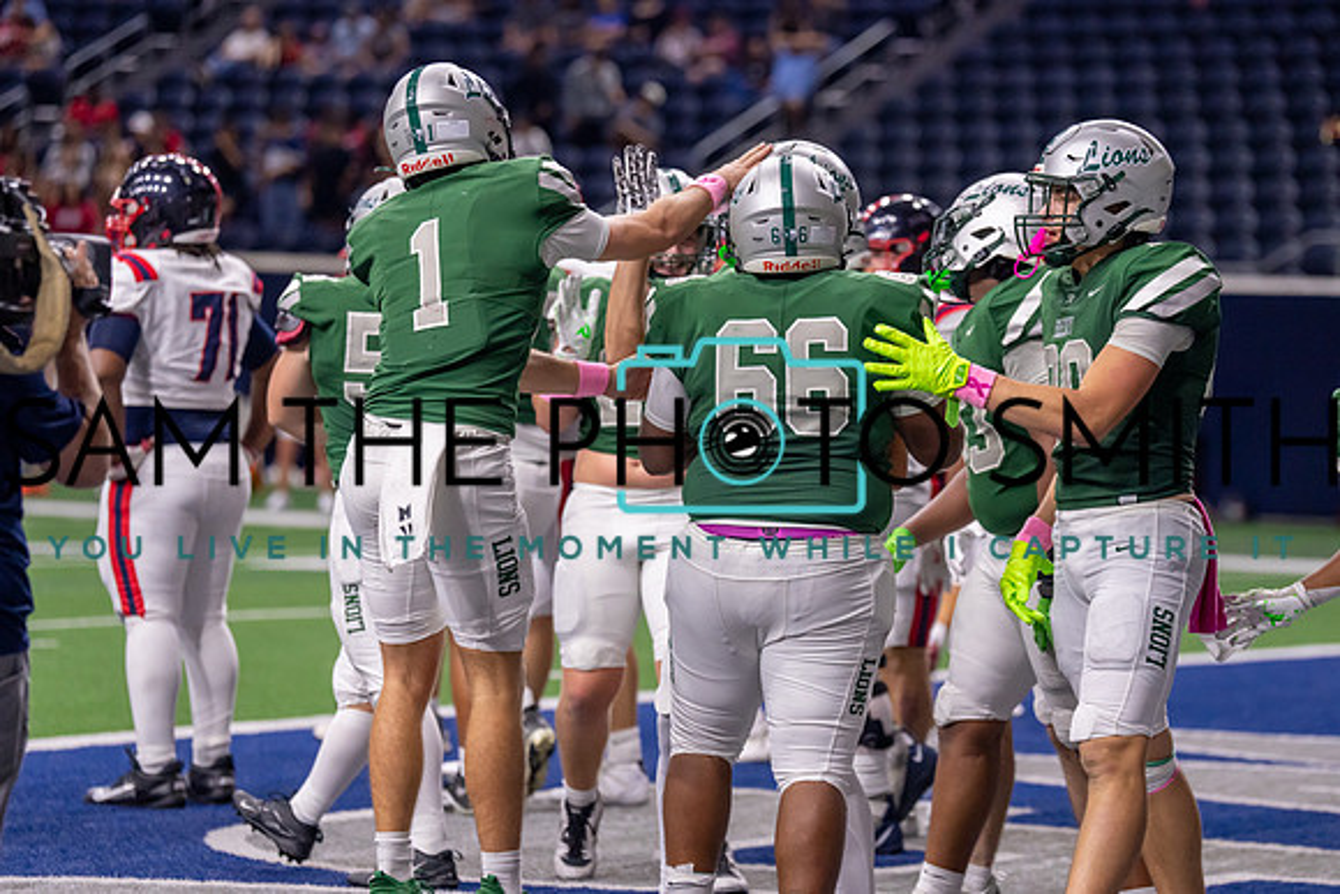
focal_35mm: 161
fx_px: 5995
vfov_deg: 8.5
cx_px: 691
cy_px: 428
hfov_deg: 12.8
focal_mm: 138
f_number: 2.8
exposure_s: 1/1000
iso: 2500
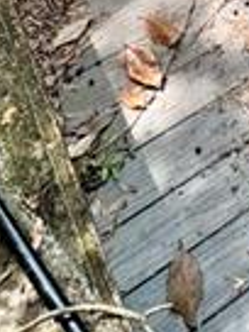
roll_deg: -1.2
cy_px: -405
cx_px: 442
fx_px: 758
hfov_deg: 16.0
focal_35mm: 79
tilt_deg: -25.3
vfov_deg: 16.1
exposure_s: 1/314
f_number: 2.2
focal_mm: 2.22
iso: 40
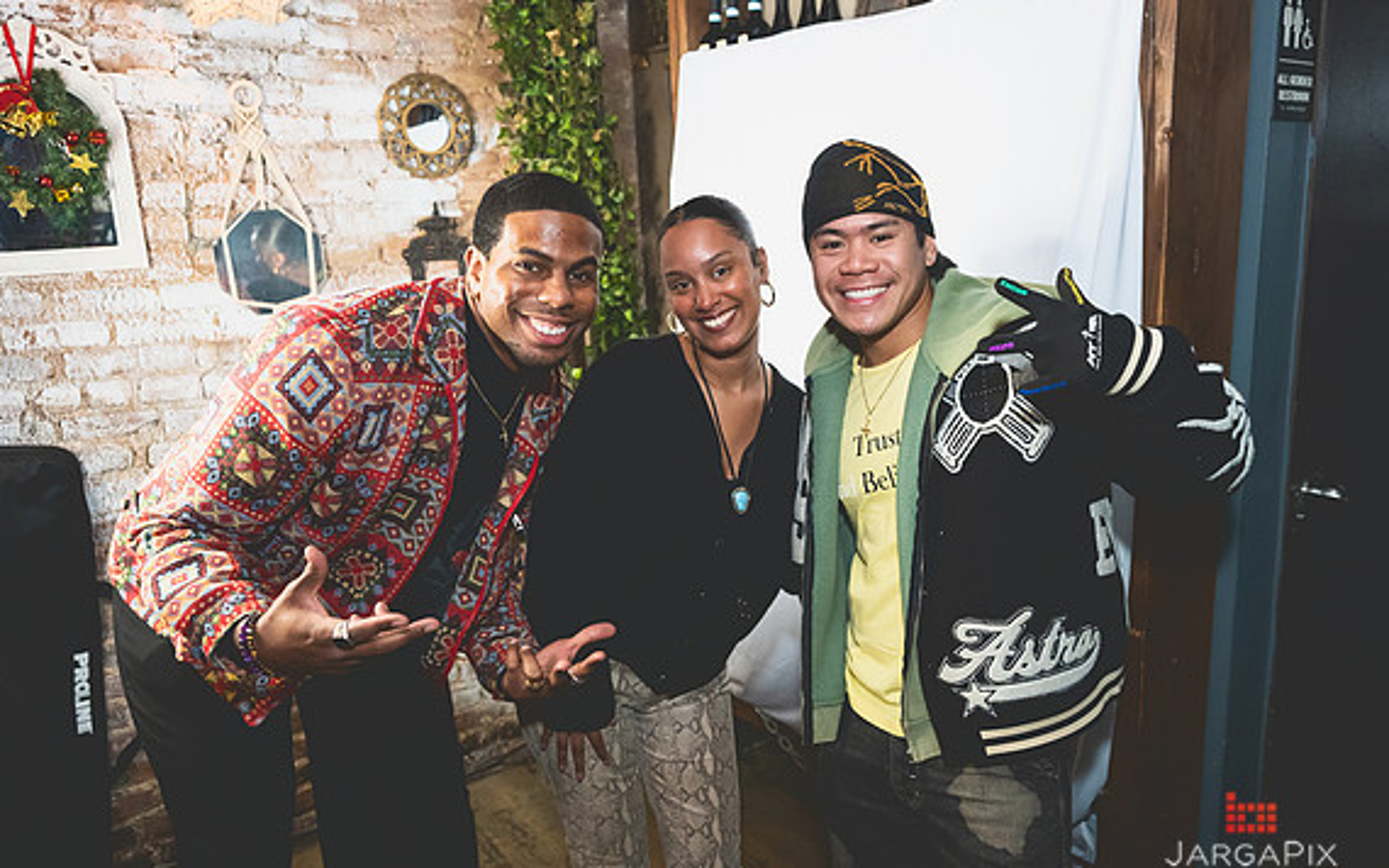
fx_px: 1022
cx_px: 726
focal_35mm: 27
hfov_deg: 68.4
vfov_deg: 46.0
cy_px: 425
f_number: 3.2
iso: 3200
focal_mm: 24
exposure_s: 1/100
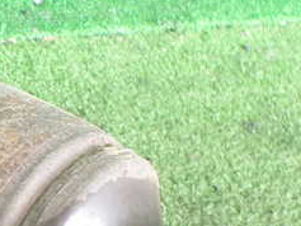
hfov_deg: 24.6
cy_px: 196
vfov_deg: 19.1
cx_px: 11
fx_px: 661
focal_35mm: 76
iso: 800
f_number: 2.3
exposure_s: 1/125
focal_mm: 5.4
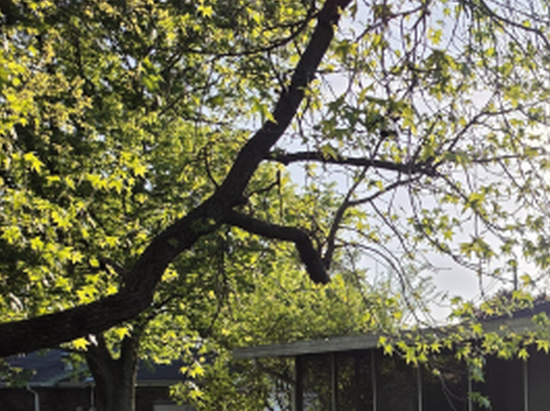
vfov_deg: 23.6
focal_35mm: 58
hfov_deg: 29.0
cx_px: 651
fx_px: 920
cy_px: 448
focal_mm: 6.5
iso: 64
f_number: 1.4
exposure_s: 1/6147
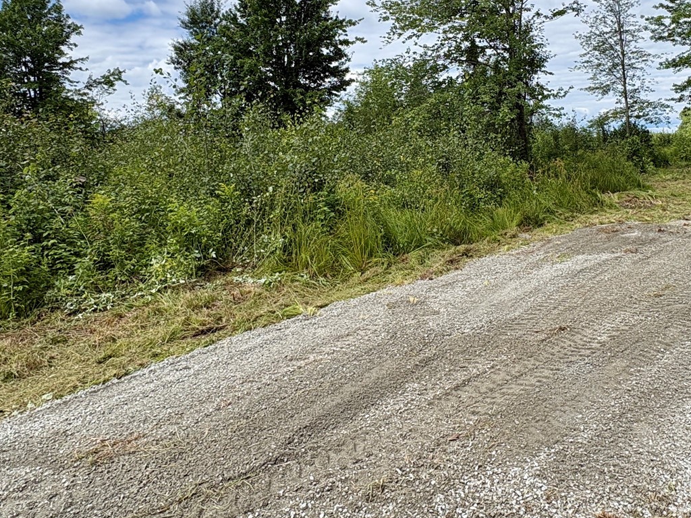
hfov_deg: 62.9
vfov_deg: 48.6
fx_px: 559
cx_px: 416
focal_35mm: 28
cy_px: 158
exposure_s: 1/1927
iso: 50
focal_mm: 2.22
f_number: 2.2
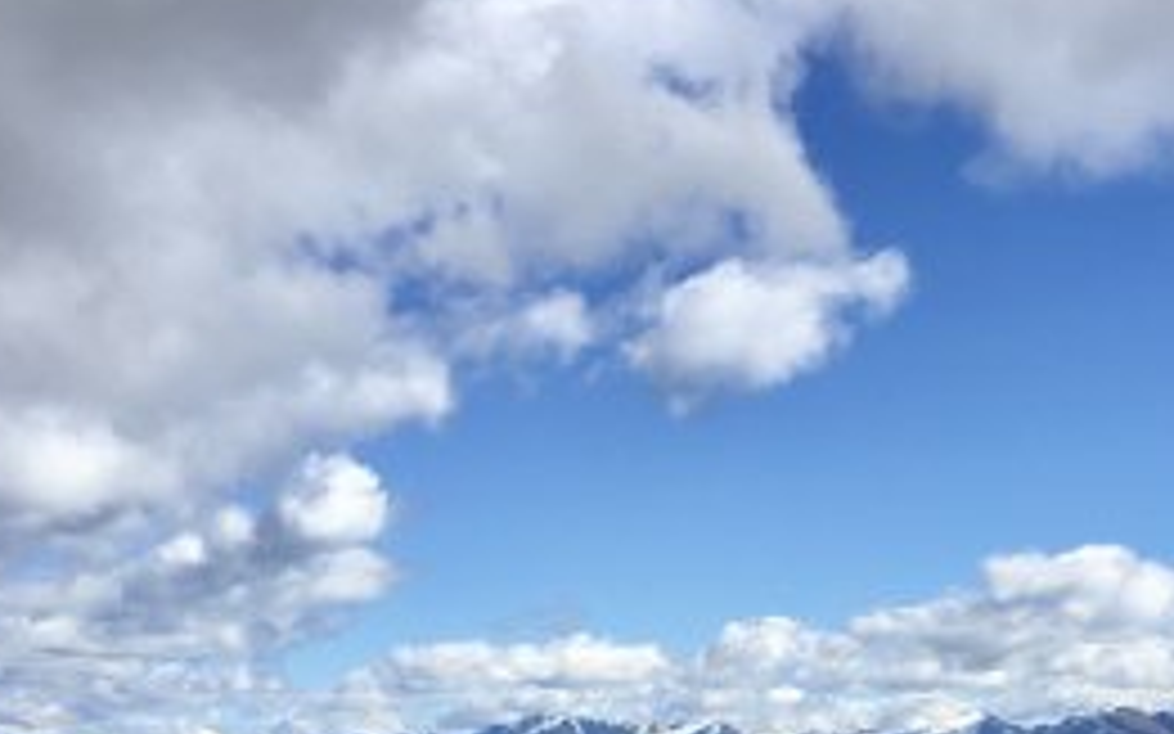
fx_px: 2303
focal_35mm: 72
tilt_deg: -5.8
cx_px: 805
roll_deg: -0.6
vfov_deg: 16.9
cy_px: 1002
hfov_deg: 28.4
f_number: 2.2
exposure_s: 1/1923
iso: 25
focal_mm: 4.15
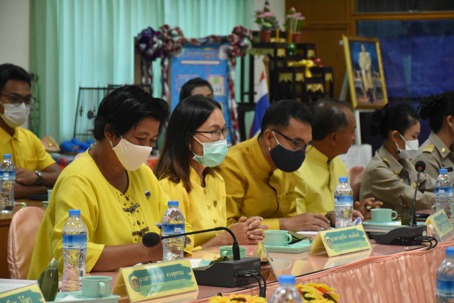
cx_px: 227
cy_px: 152
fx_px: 1608
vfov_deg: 10.8
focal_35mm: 128
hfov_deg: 16.1
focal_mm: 85
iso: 3200
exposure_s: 1/200
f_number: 5.3
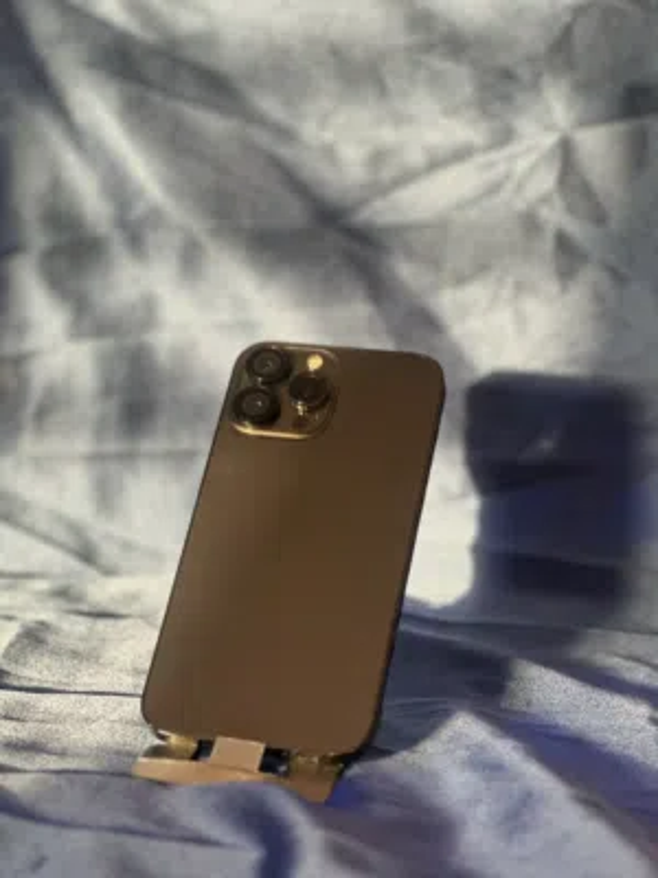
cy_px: 439
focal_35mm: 77
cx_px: 329
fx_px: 1952
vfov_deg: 25.3
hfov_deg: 19.1
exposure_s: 1/121
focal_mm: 9
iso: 250
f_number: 2.8
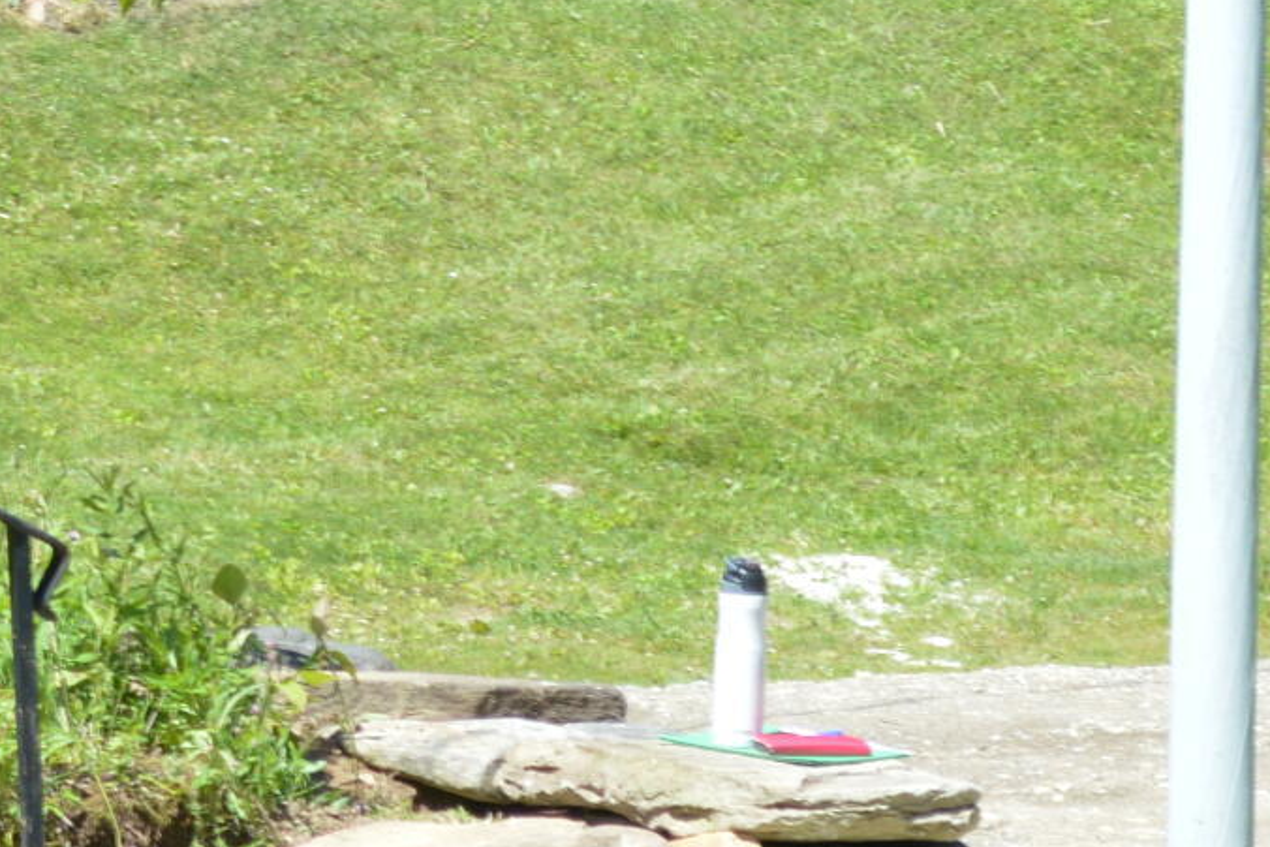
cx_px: 364
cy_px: -254
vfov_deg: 4.5
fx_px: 10797
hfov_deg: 6.7
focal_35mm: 306
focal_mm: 46
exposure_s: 1/160
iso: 100
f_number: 6.3
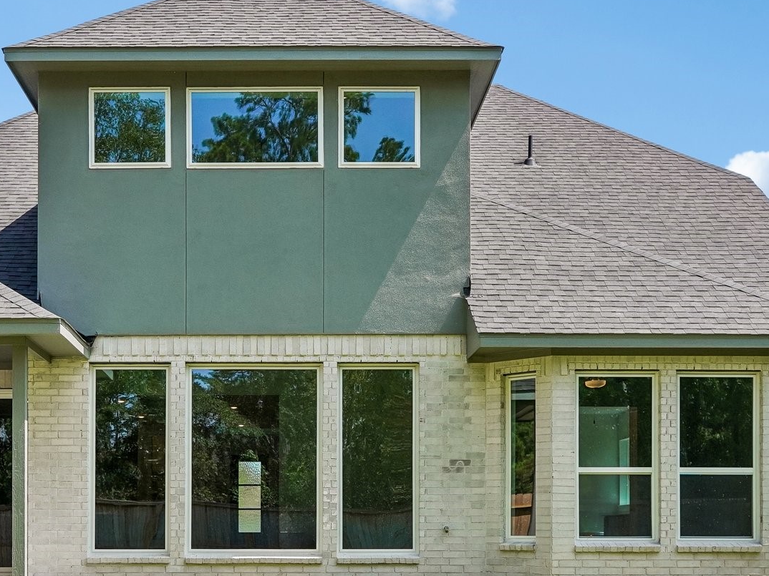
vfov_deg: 26.4
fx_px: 1222
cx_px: 290
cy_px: 397
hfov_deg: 34.8
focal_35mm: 55
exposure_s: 1/800
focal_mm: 30
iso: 500
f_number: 8
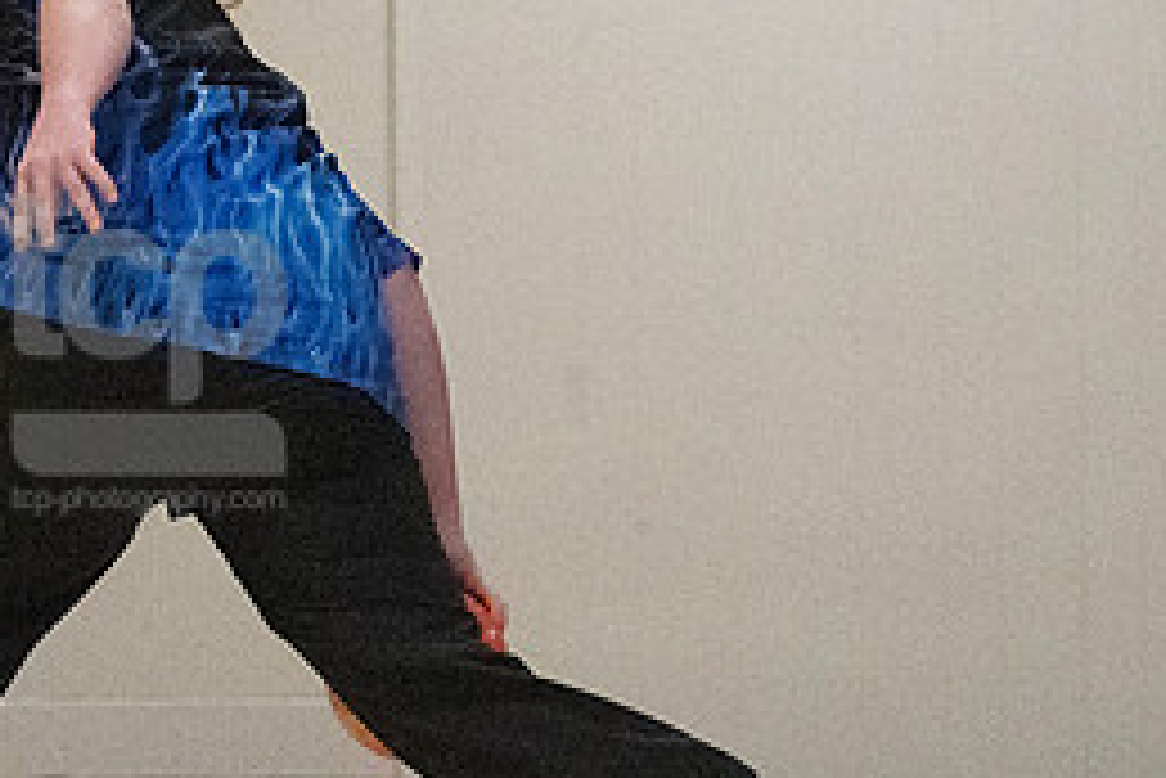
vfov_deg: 3.7
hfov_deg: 5.6
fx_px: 11958
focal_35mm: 369
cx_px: 149
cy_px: 355
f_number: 4
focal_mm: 110
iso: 10000
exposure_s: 1/1250
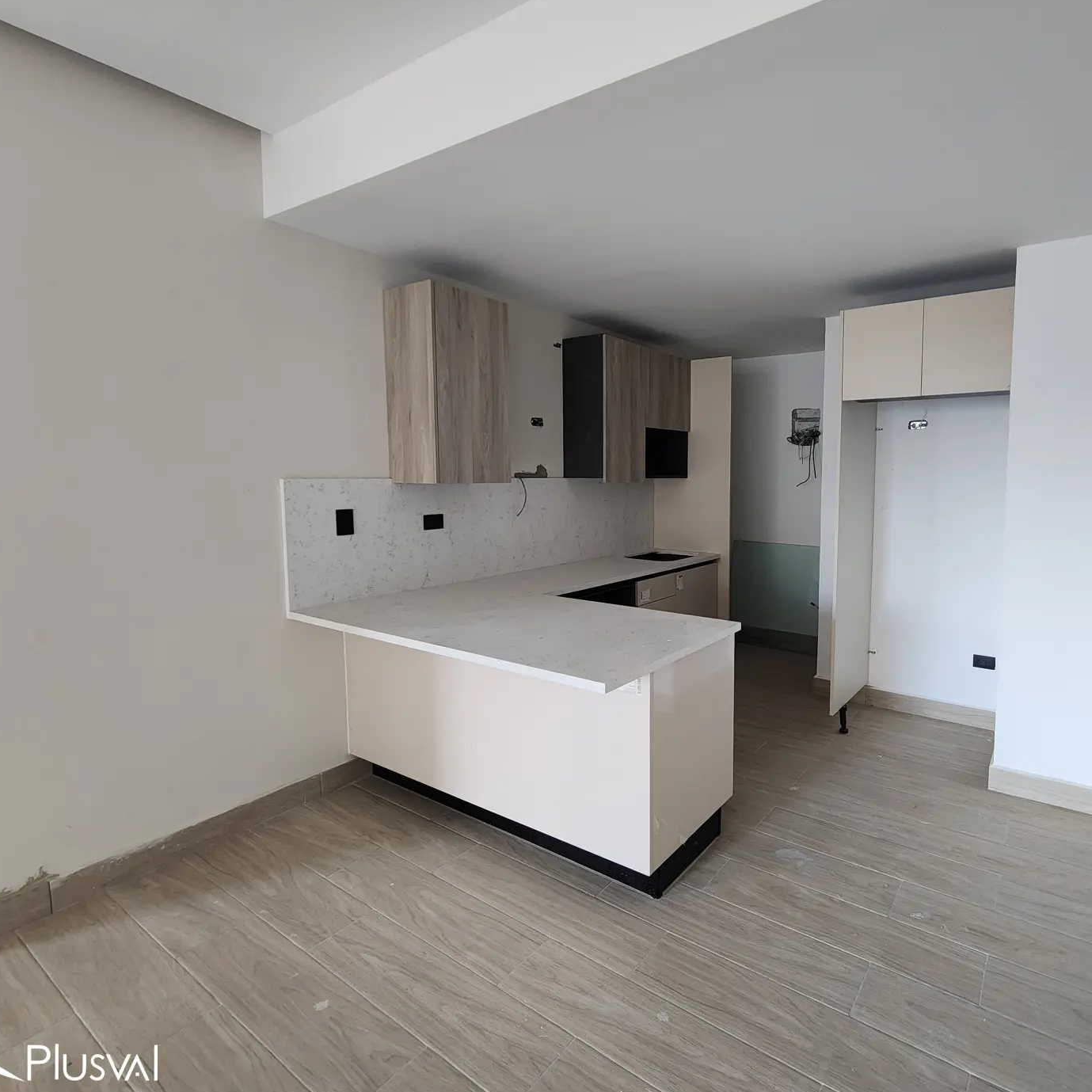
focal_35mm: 16
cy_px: 527
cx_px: 674
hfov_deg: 85.9
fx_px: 571
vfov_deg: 87.4
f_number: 2.2
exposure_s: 1/60
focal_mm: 2.2
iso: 250
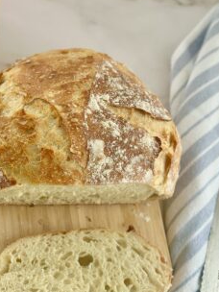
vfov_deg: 24.5
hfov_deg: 18.5
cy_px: 216
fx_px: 666
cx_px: 52
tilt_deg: -70.6
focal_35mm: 79
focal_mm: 6.86
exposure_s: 1/105
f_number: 1.78
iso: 125
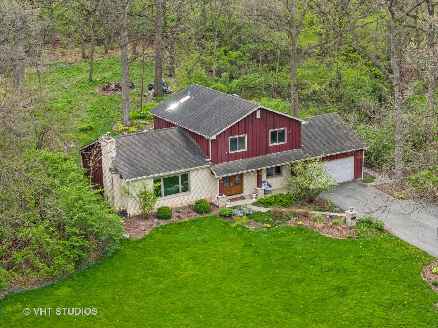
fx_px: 885
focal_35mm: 70
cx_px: 219
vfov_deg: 21.0
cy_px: 164
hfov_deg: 27.8
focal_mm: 19.35
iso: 200
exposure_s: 1/640
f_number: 2.8
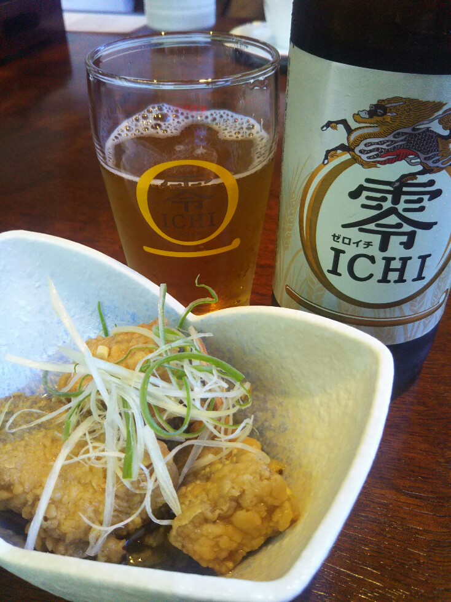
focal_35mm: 30
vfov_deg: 60.0
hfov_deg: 46.8
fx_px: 521
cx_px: 226
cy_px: 301
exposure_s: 1/120
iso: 160
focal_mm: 4
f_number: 2.2
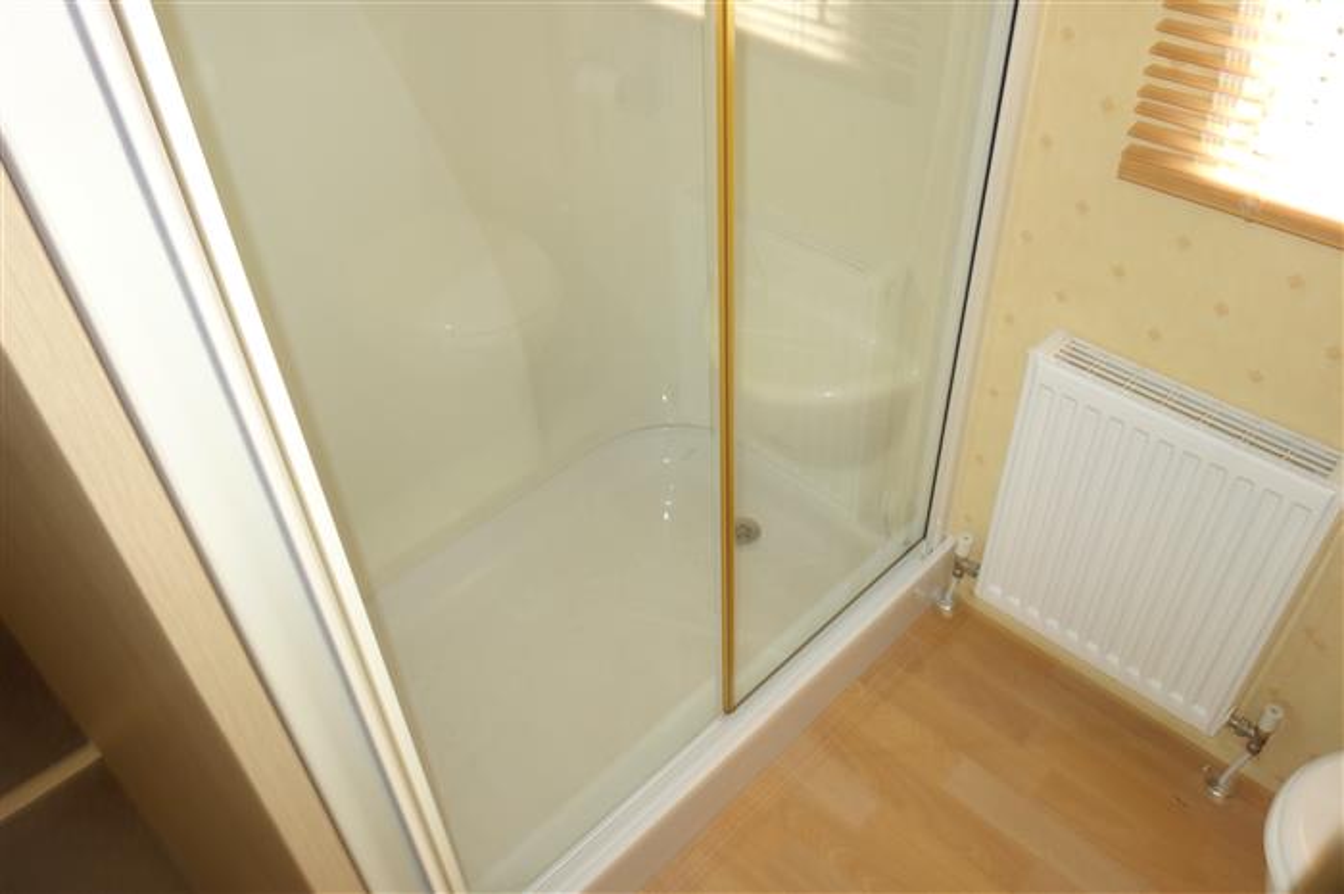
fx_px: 1045
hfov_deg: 65.5
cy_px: 447
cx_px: 672
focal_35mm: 28
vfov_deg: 46.4
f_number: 2
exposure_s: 1/100
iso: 125
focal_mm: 10.4
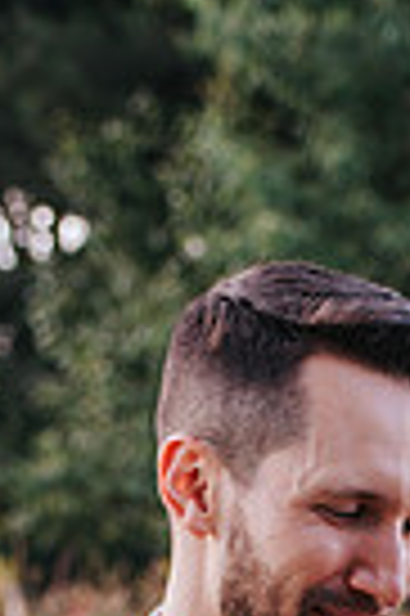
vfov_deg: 16.7
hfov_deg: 11.8
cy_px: 832
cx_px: 401
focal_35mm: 115
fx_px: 1969
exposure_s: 1/400
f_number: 2.8
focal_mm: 35
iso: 450
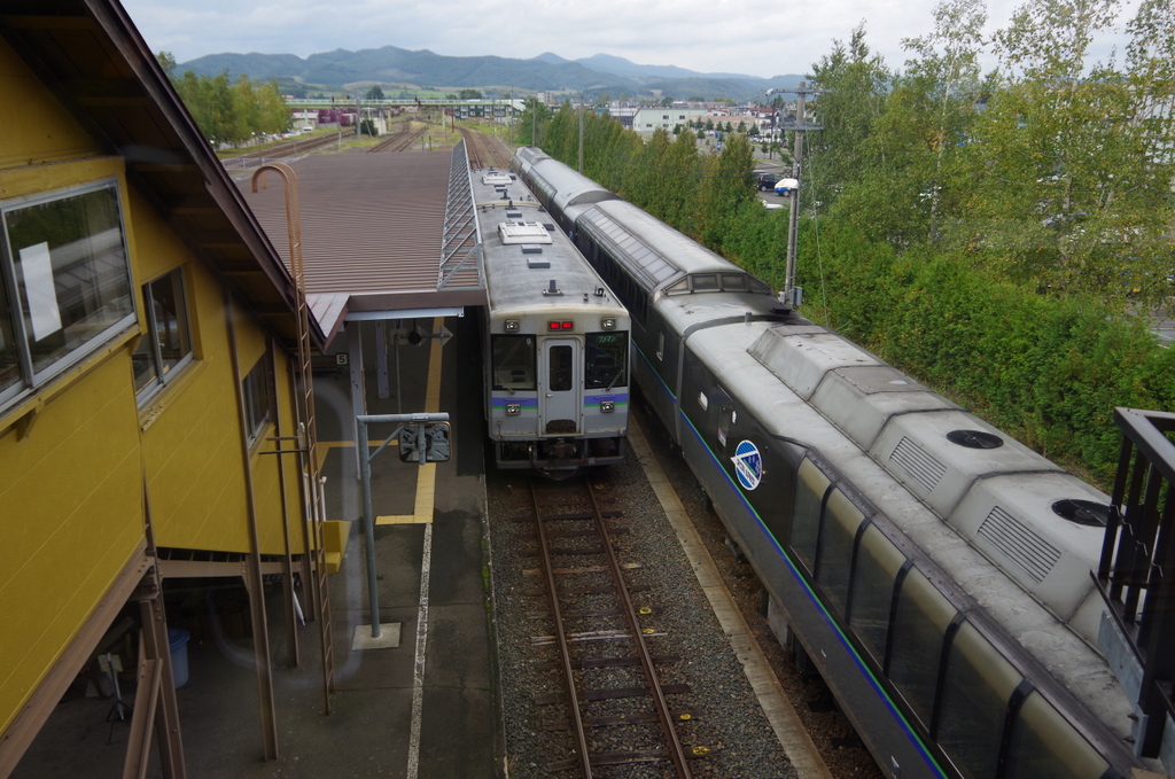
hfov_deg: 67.5
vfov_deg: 47.8
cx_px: 588
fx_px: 880
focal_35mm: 27
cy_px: 390
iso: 100
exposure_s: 1/160
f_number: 6.3
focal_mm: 18
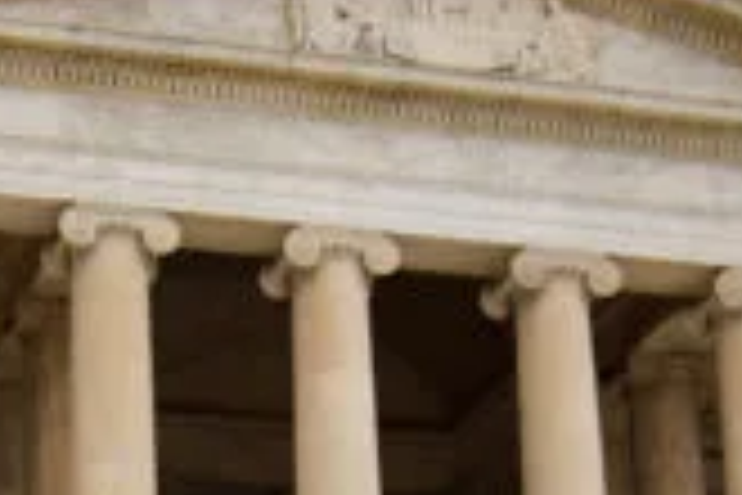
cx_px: 112
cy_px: 626
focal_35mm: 120
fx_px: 2473
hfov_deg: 16.9
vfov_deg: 11.2
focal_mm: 22
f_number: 5.6
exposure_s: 1/125
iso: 400
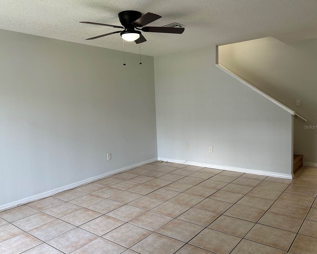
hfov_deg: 62.2
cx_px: 149
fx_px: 263
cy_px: 127
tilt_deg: -5.2
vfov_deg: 51.5
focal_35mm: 28
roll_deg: +2.9
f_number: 1.5
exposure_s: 1/120
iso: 100
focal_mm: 5.7
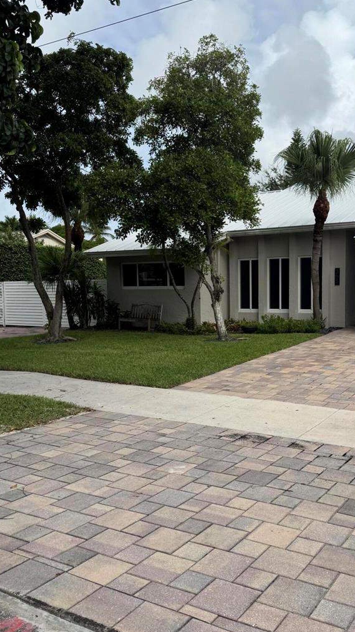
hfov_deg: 37.1
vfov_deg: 62.6
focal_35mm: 31
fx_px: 519
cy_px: 330
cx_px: 255
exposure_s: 1/5814
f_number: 1.78
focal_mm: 6.76
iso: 80
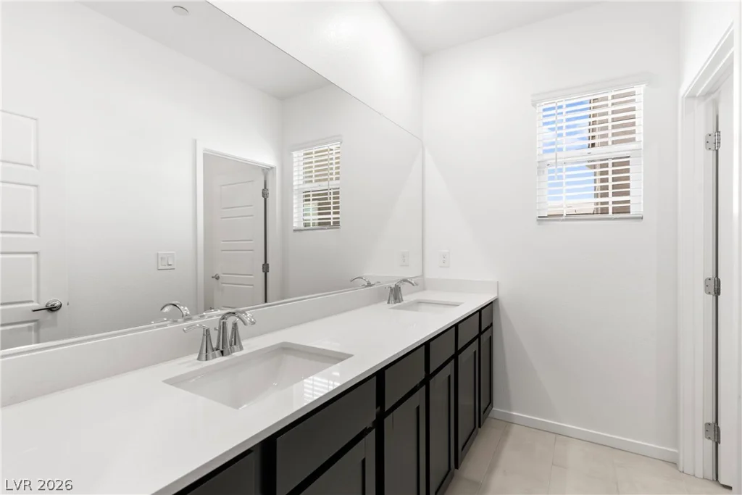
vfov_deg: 70.5
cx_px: 371
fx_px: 350
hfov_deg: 93.3
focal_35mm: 17
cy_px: 248
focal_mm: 17
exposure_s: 1/30
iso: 400
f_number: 8
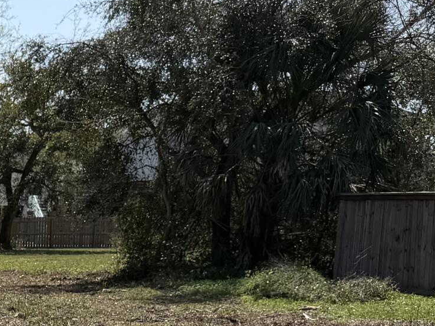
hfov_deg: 16.5
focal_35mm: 98
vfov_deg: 14.7
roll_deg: -0.7
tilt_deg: -7.9
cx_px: -368
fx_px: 1231
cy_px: 377
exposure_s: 1/4673
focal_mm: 6.76
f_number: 1.78
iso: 80
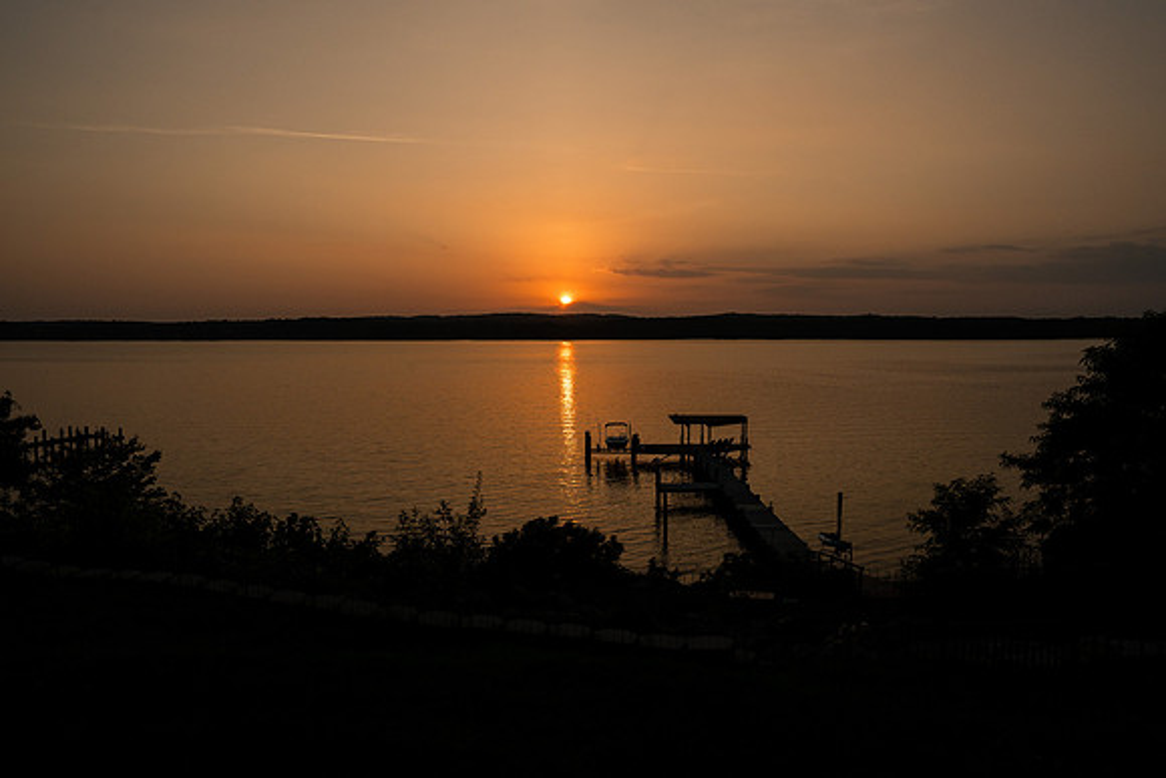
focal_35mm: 24
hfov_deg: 73.7
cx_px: 583
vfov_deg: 53.2
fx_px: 777
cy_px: 389
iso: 400
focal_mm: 24
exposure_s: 1/1000
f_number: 10
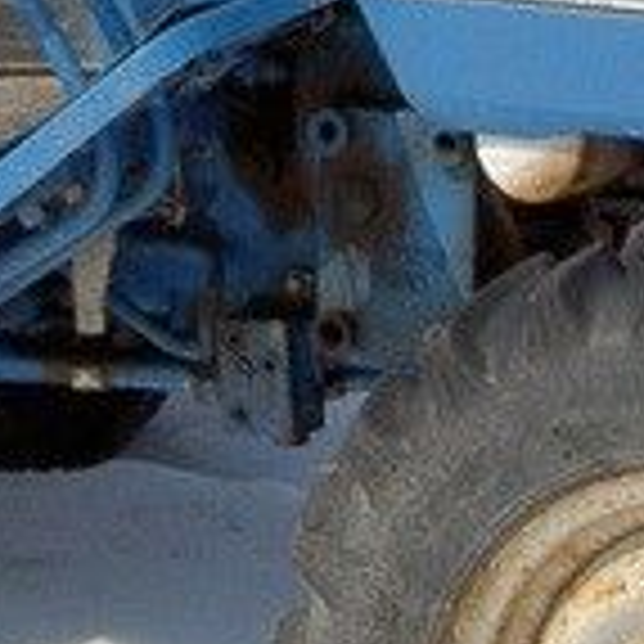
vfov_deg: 4.1
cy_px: -624
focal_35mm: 418
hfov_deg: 4.2
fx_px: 8798
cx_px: 194
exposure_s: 1/500
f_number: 7.1
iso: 50
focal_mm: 12.4
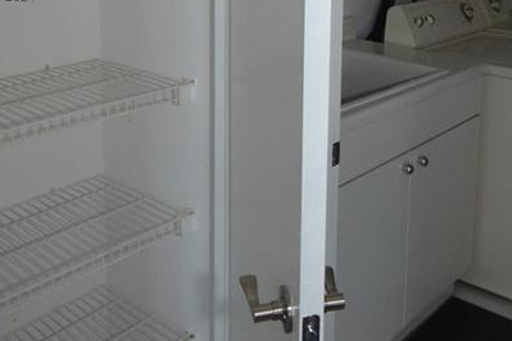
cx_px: 336
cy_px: -5
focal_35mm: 45
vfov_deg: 28.0
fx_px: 640
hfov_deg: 43.1
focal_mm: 10
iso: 800
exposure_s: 1/60
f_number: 4
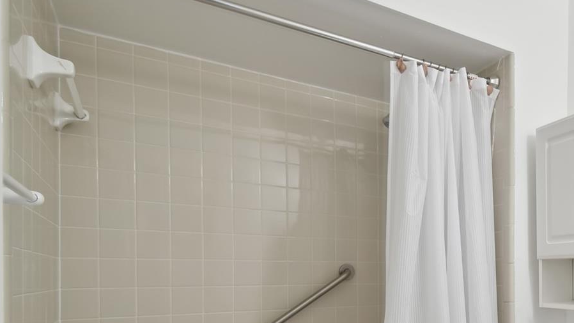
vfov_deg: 39.6
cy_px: 264
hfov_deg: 62.7
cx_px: 451
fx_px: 426
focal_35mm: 28
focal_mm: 10
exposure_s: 1/4
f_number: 7.1
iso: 100
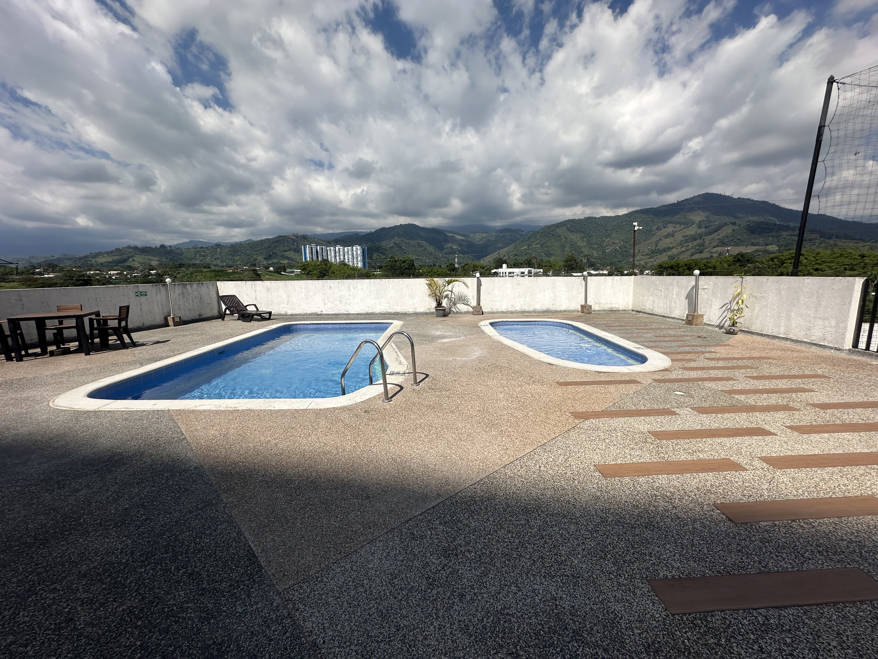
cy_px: 330
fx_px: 355
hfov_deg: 102.1
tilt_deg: -12.9
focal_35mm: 14
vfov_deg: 85.7
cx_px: 439
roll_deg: -1.7
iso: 50
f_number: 2.2
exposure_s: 1/5051
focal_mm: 2.22
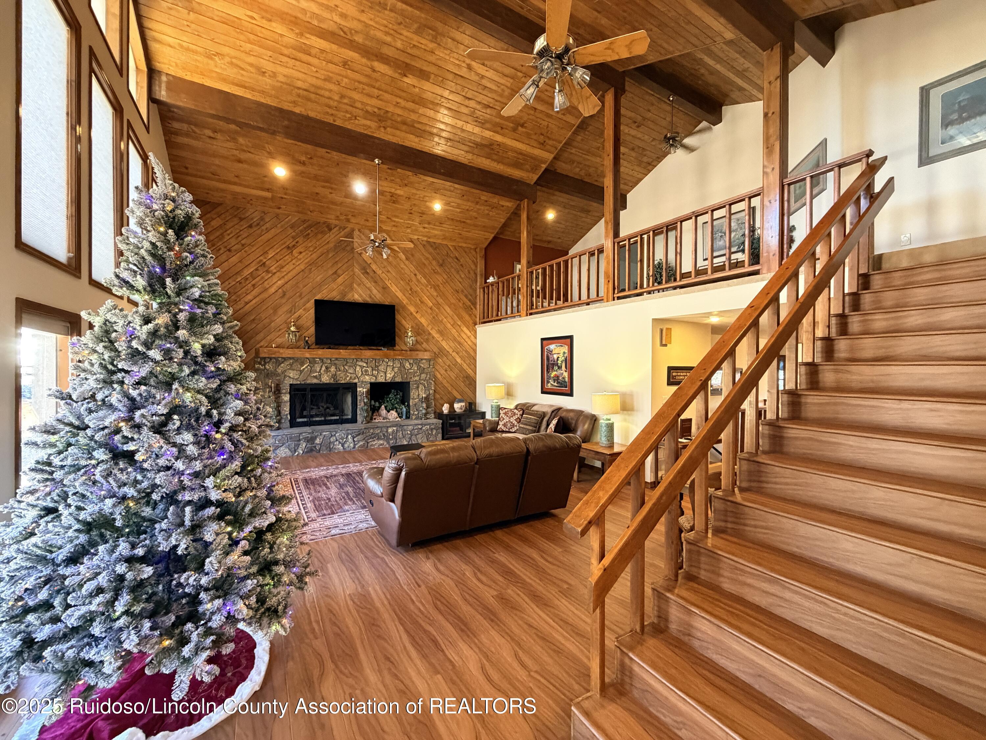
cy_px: 370
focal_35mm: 14
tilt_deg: -0.3
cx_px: 493
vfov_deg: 85.7
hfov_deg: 102.1
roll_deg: +0.2
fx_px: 399
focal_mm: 2.22
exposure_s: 1/60
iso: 640
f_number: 2.2
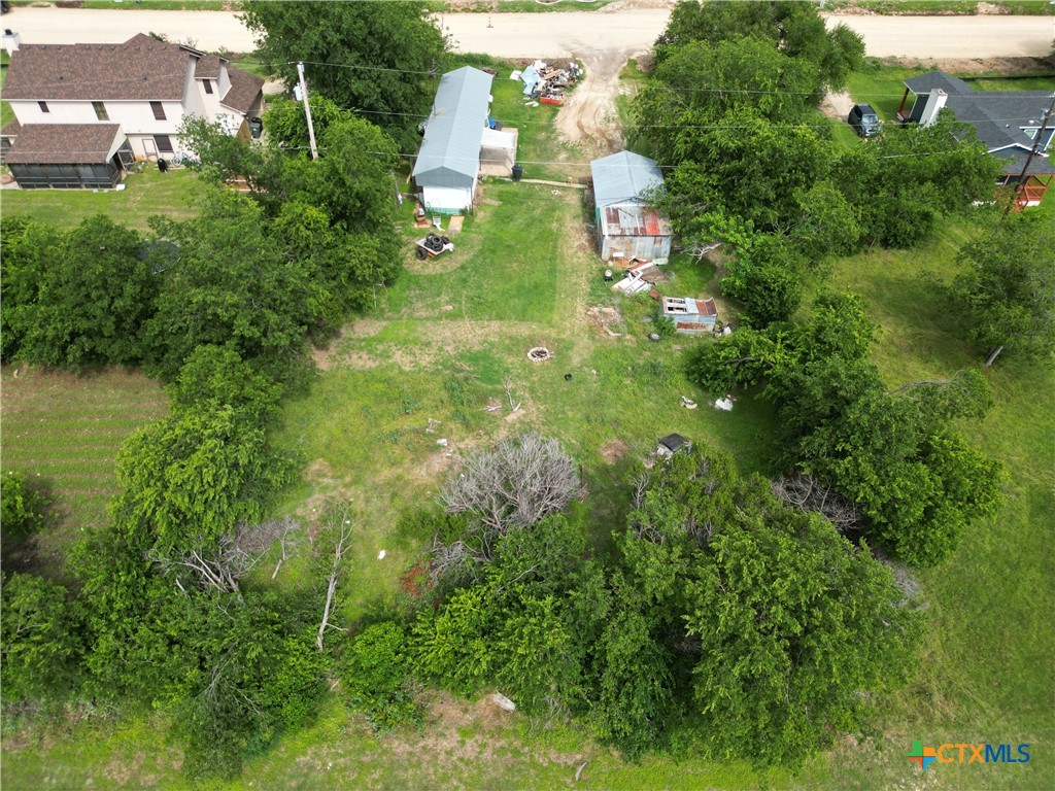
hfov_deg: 71.6
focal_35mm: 24
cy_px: 396
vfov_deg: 56.8
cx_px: 528
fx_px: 731
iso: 120
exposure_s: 1/1600
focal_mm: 6.72
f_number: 1.7
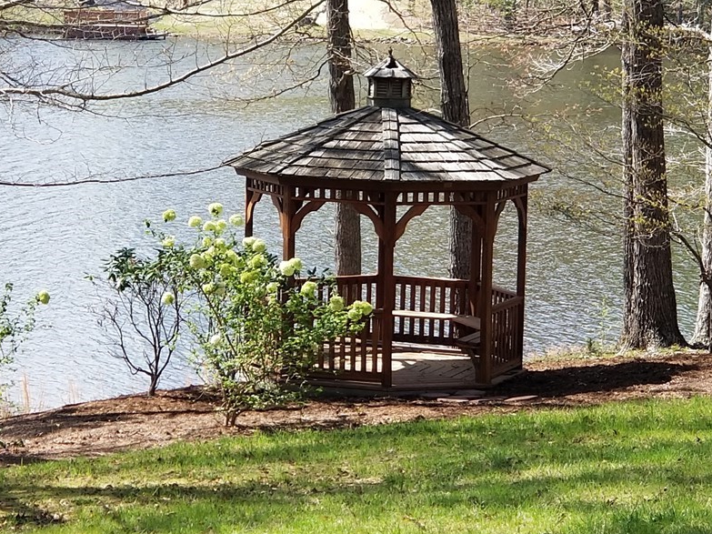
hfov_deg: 28.5
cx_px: 283
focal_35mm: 68
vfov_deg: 21.6
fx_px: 1398
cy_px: 225
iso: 25
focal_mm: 6
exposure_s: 1/313
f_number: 2.4
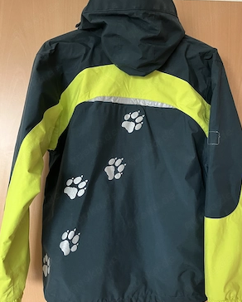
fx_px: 268
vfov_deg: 58.7
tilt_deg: -0.2
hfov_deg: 48.6
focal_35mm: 30
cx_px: 123
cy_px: 159
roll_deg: +0.2
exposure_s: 1/30
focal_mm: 3.99
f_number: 1.8
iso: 640
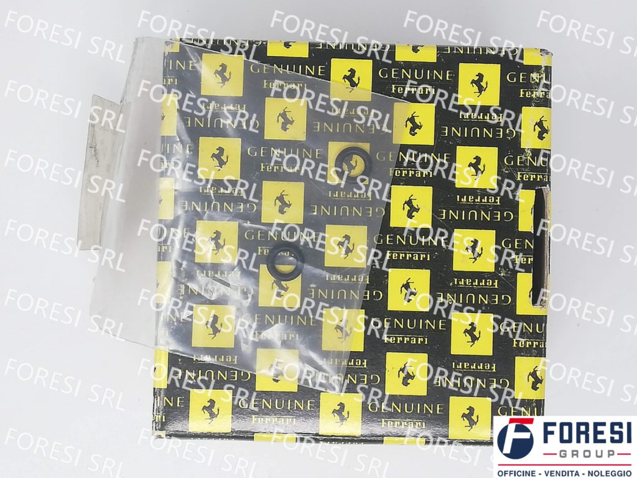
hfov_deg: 28.2
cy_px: 239
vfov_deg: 21.3
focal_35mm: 69
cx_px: 318
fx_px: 1270
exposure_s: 1/100
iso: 64
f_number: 2.2
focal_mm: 3.81
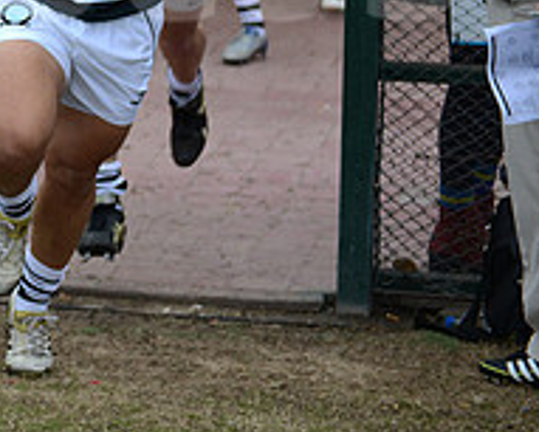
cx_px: -248
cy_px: -75
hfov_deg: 10.9
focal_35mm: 171
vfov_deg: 8.9
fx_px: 2729
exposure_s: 1/1000
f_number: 2.8
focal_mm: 60
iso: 400
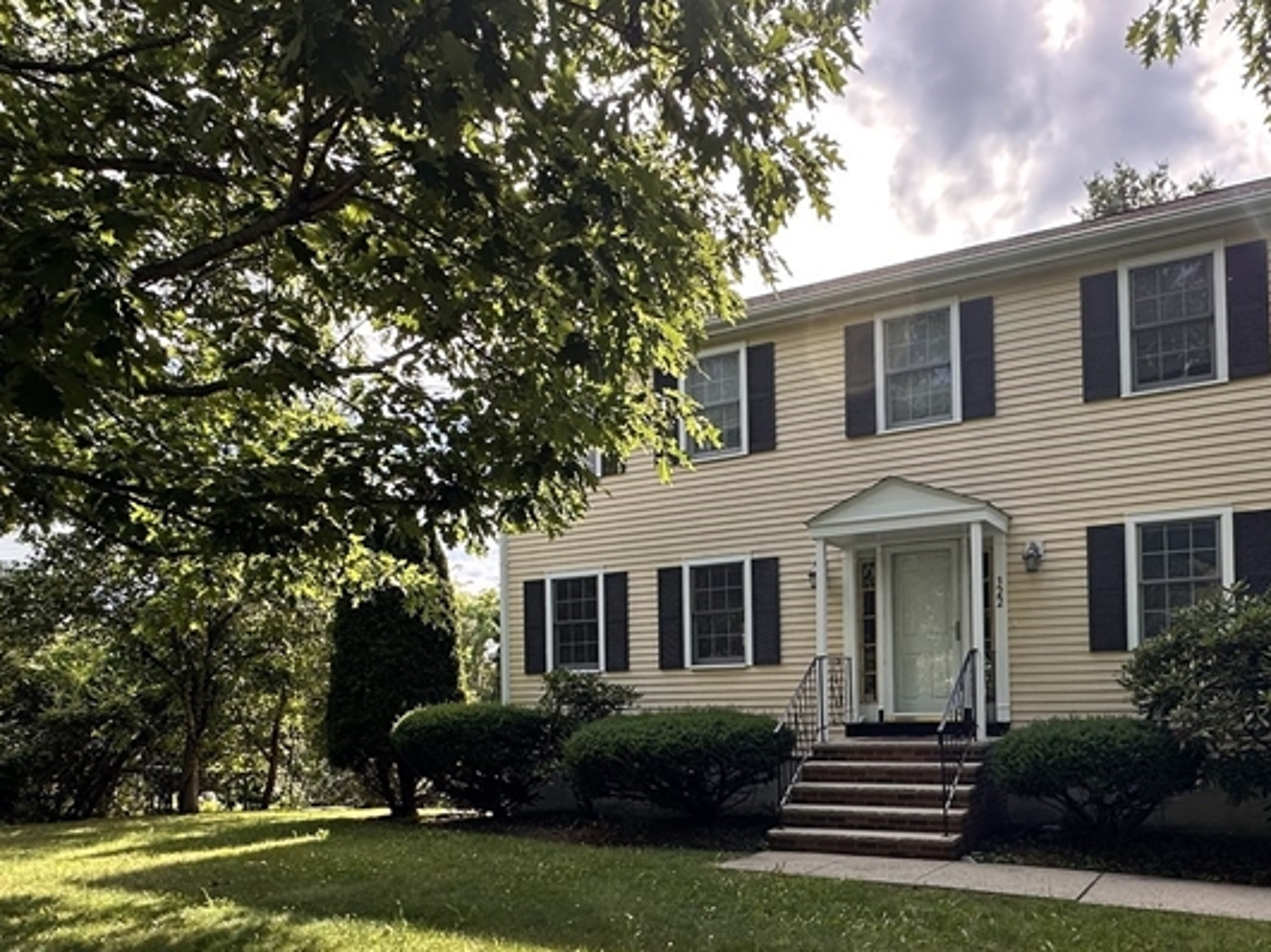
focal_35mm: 27
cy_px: 689
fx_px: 991
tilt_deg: +1.0
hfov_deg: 64.8
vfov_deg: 49.7
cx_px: 754
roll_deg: +0.7
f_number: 2.2
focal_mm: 2.22
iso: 40
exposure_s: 1/447
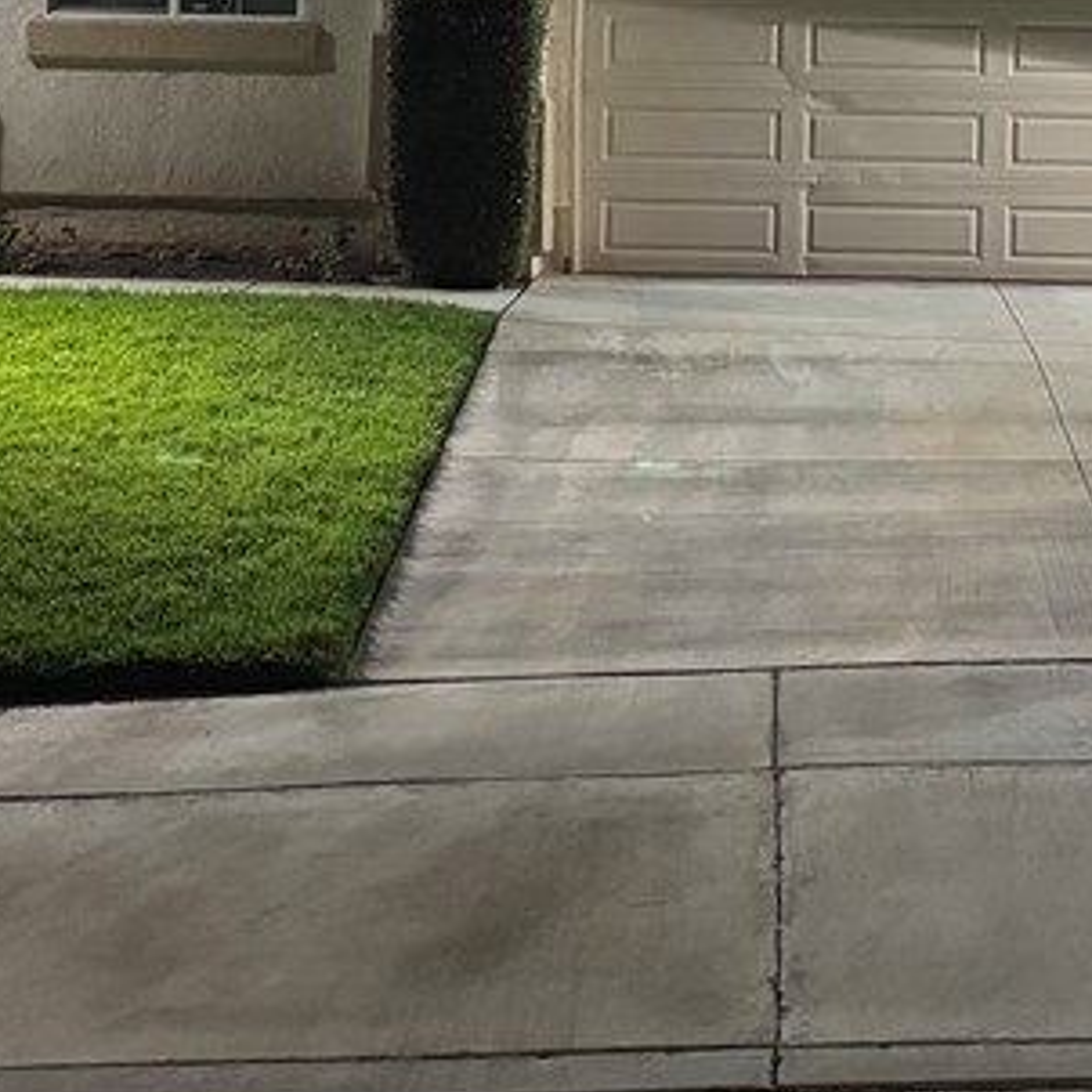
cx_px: 727
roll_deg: -1.3
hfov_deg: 23.9
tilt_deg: +1.0
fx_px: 2570
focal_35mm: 72
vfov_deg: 23.3
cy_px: 98
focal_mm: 6.76
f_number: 1.78
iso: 1000
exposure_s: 1/36
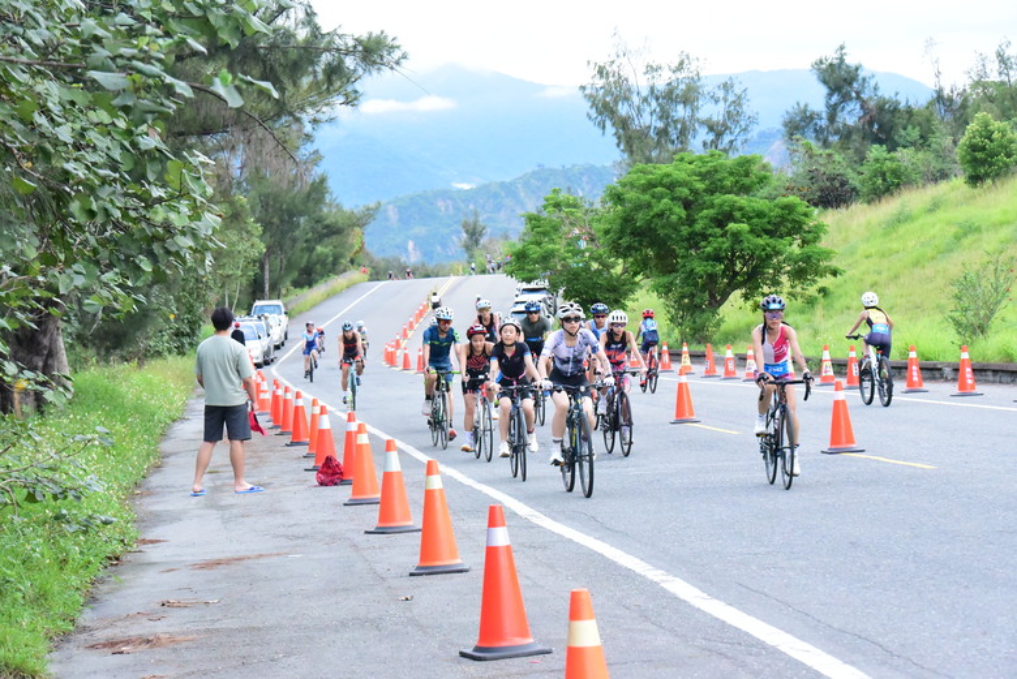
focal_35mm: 120
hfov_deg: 17.1
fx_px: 3392
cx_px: 508
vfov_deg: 11.4
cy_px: 340
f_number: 10
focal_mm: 120
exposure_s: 1/1600
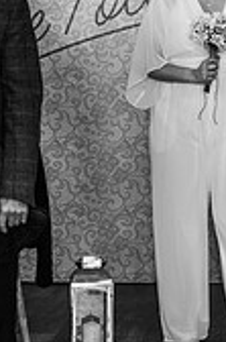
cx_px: 245
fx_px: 1781
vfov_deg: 11.0
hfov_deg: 7.2
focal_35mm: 188
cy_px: 173
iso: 1600
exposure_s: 1/200
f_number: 2.8
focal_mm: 70
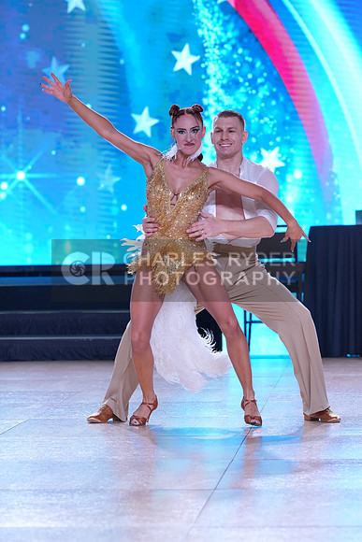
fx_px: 2276
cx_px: 181
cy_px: 271
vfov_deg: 13.6
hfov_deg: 9.1
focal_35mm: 151
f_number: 5.6
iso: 2000
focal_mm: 151
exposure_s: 1/400
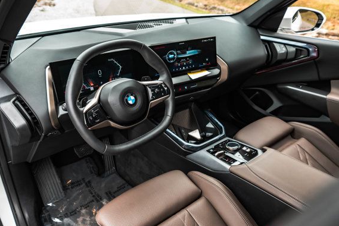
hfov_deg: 67.3
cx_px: 159
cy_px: 104
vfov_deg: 47.9
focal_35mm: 27
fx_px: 254
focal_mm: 24
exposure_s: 1/200
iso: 640
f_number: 5
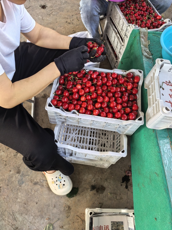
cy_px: 115
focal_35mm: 24
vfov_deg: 71.6
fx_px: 159
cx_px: 86
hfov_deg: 56.8
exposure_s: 1/480
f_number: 1.4
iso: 800
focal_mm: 6.98
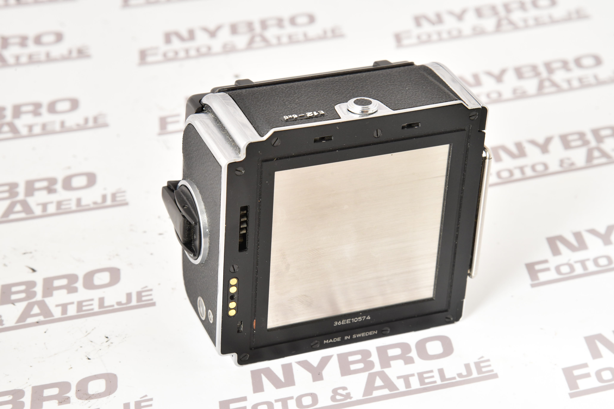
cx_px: 307
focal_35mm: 120
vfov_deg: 11.4
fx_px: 2047
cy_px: 204
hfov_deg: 17.1
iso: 1600
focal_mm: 120
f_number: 14
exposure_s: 1/100
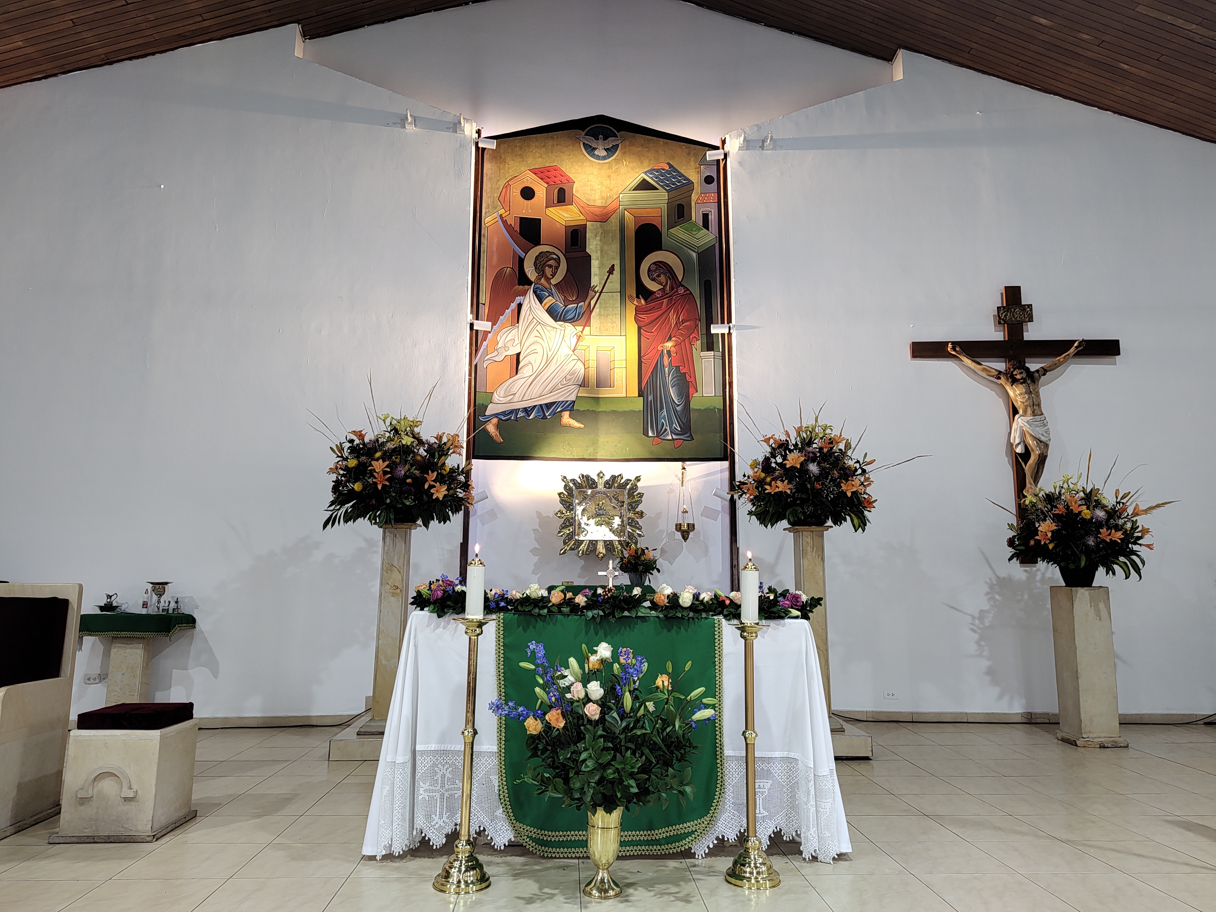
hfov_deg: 73.9
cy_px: 456
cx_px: 608
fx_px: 808
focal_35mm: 23
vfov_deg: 58.9
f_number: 1.8
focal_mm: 5.56
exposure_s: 1/60
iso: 302
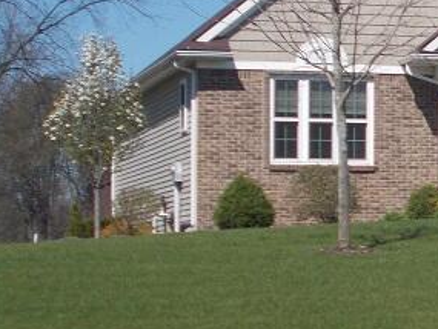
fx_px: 2051
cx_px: 701
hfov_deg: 11.6
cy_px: 131
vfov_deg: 9.2
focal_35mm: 162
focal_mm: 9
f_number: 11.3
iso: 80
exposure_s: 1/100
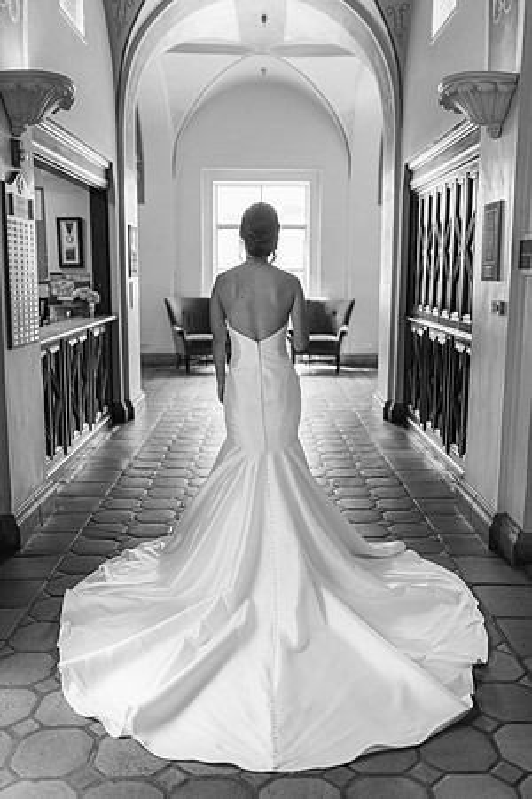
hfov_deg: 37.9
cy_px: 400
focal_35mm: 35
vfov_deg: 54.4
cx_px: 266
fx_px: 776
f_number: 2
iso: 125
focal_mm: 35
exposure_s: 1/125
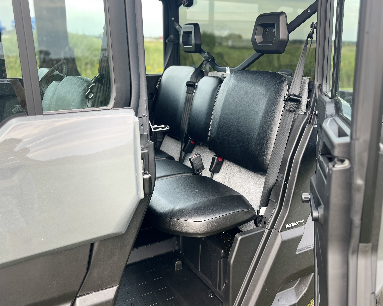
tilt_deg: -17.2
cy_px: 152
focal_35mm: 33
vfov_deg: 44.5
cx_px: 212
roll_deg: -0.5
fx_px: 374
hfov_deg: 54.1
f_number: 1.5
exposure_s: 1/125
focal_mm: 5.7
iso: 64
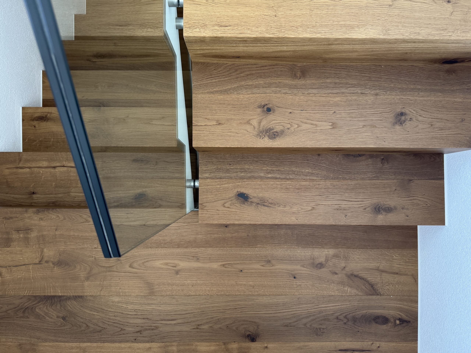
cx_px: 236
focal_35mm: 24
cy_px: 176
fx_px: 327
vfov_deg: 56.8
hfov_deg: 71.6
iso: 200
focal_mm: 6.76
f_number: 1.78
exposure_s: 1/116
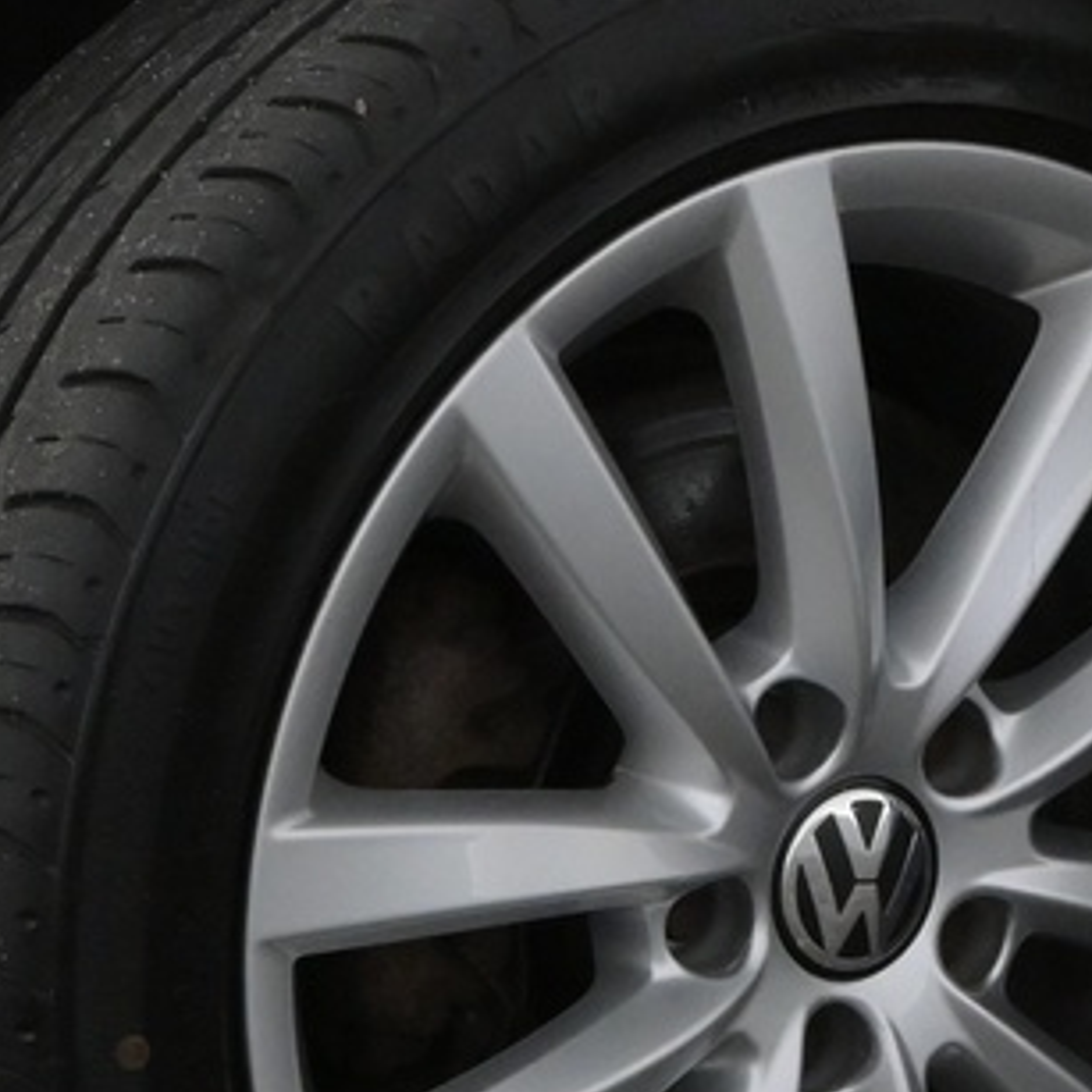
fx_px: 5041
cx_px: 640
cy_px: 719
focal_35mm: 141
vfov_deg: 12.3
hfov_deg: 12.4
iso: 2500
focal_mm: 21
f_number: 5.6
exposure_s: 1/125
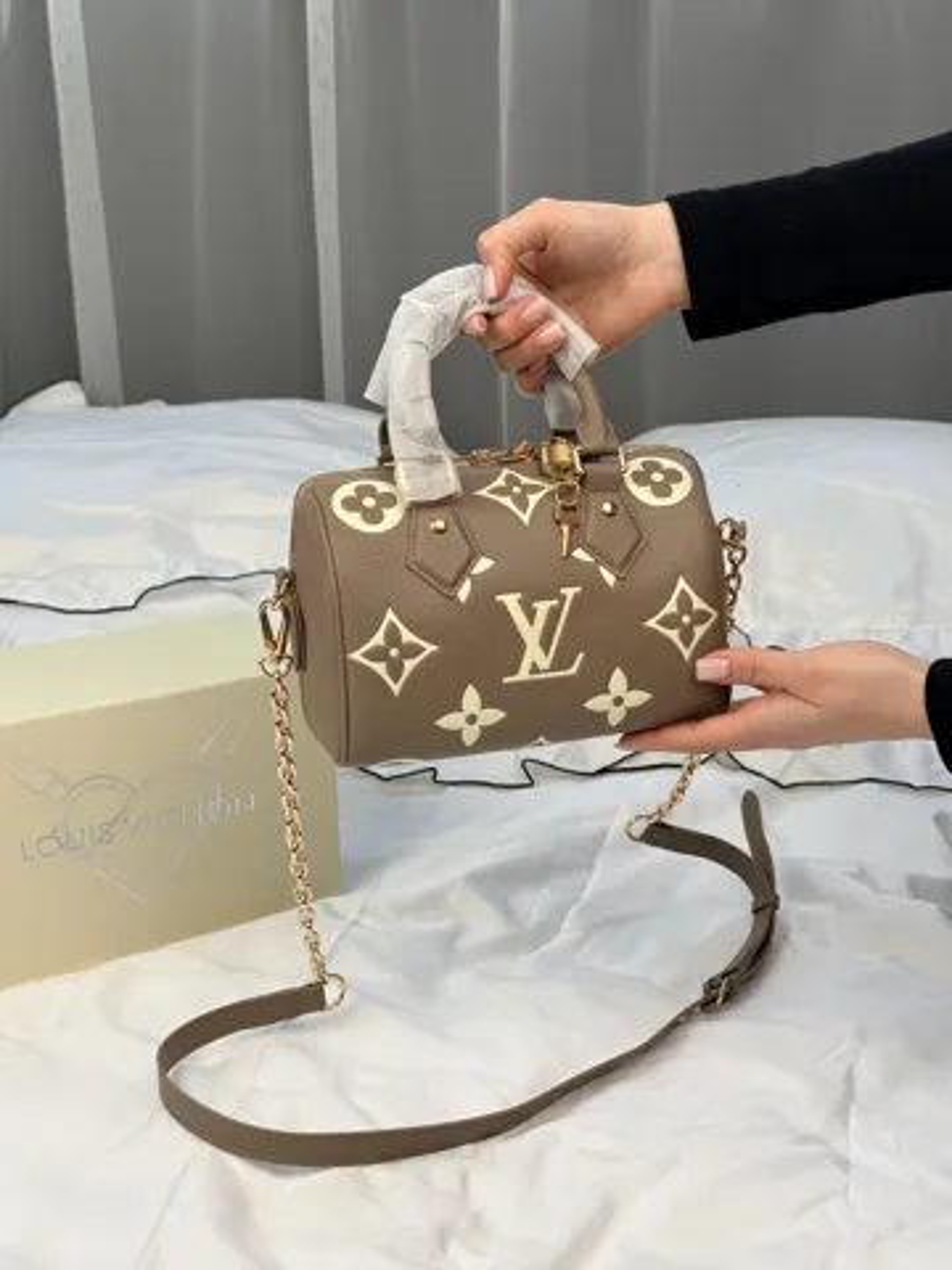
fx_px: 1760
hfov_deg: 30.3
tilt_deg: -19.7
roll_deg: +0.0
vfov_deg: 39.7
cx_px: 476
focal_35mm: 48
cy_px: 635
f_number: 1.78
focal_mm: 6.76
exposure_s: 1/719
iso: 80
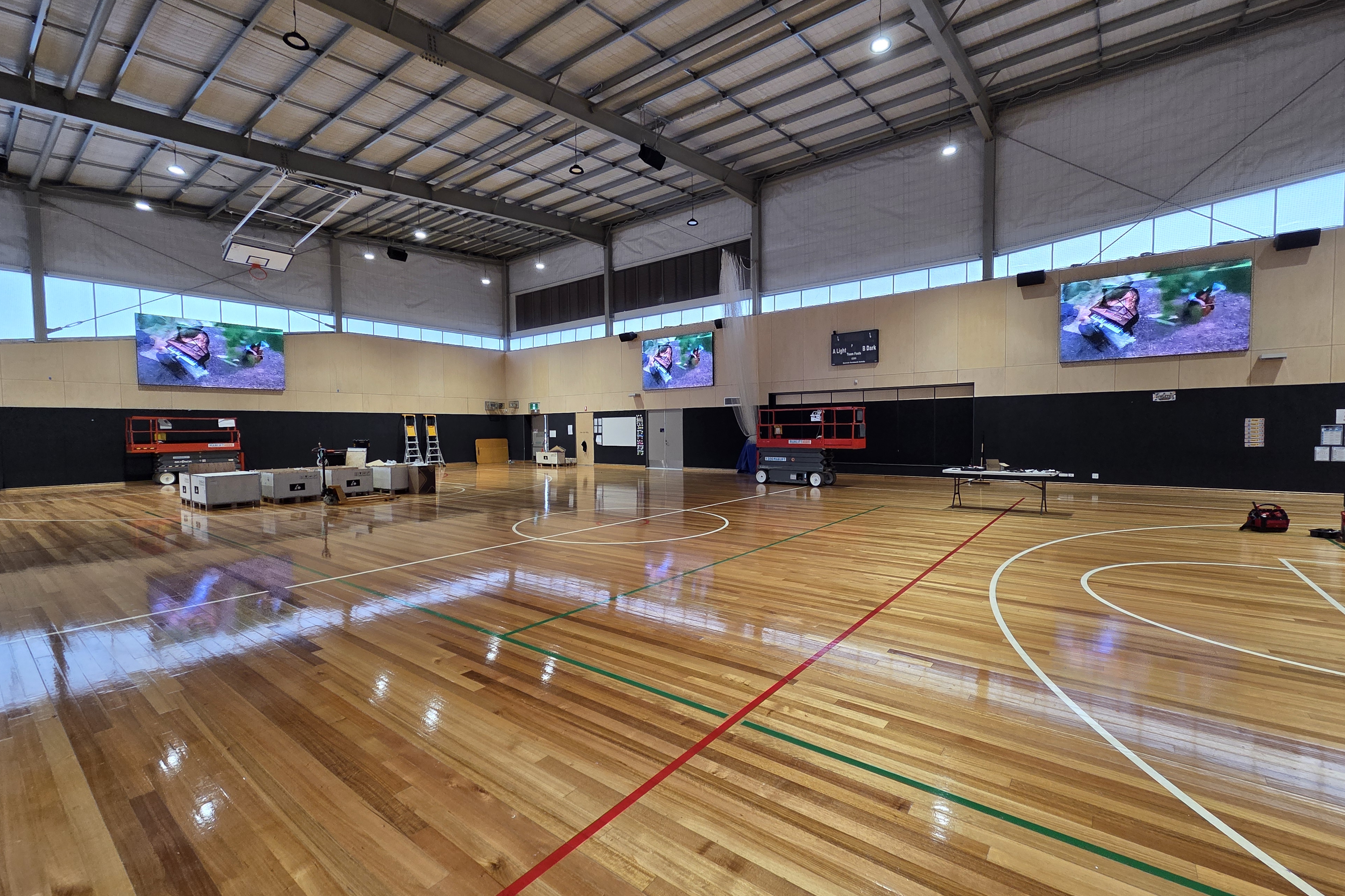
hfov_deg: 104.2
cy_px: 451
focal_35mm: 14
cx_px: 686
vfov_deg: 81.2
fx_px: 523
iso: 80
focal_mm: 2.2
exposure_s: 1/34.3
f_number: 2.2
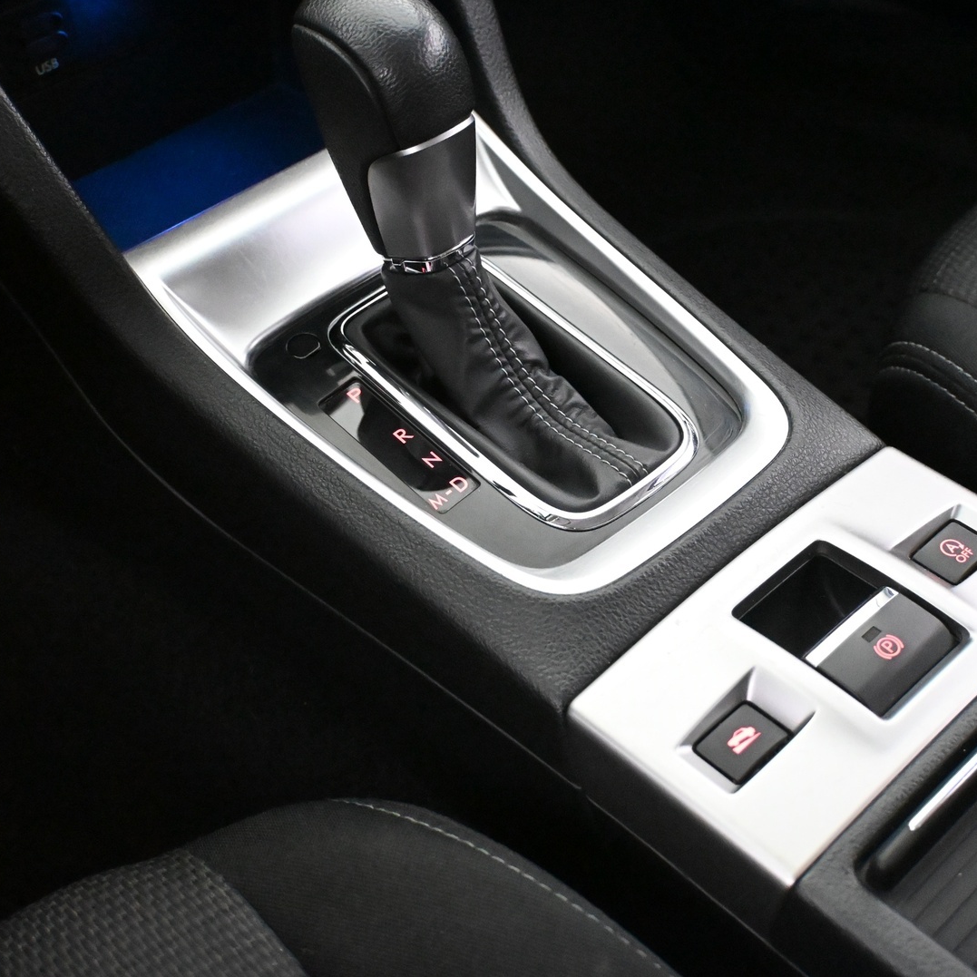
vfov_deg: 36.1
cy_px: 488
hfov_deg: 36.0
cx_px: 547
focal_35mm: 47
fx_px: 1499
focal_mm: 24.5
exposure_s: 1/60
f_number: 4.2
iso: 12800
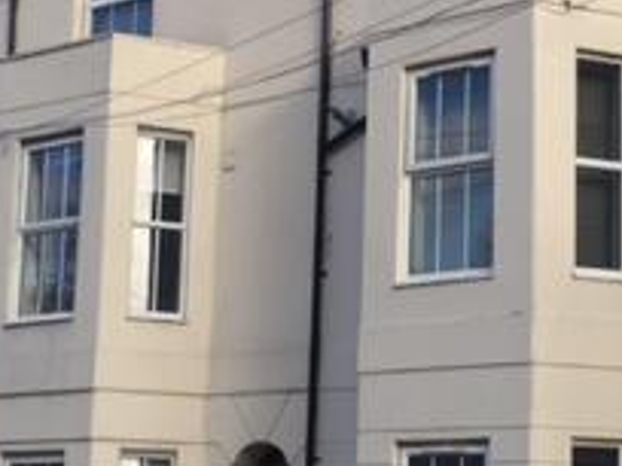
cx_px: 503
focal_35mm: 91
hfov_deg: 21.3
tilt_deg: +8.7
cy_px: 286
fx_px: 1635
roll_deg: -1.2
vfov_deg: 16.2
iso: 32
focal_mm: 4.15
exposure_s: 1/1041
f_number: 2.2
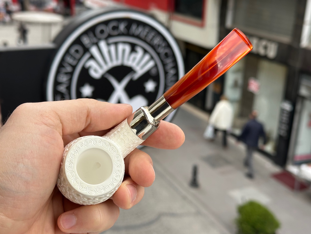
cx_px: 156
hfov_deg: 39.7
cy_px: 117
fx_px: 431
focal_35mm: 48
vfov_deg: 30.3
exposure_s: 1/291
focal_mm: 6.86
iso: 64
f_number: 1.78
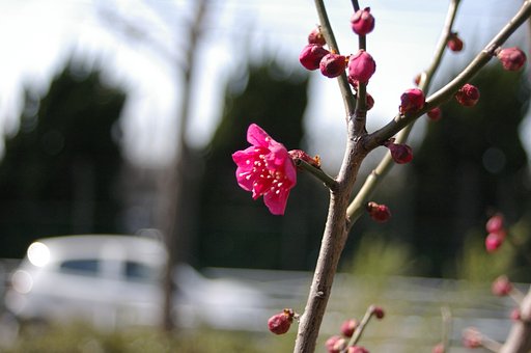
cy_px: 176
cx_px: 266
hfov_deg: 34.2
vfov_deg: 23.1
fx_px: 862
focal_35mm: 58
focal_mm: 39
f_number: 4.5
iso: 800
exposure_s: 1/2000
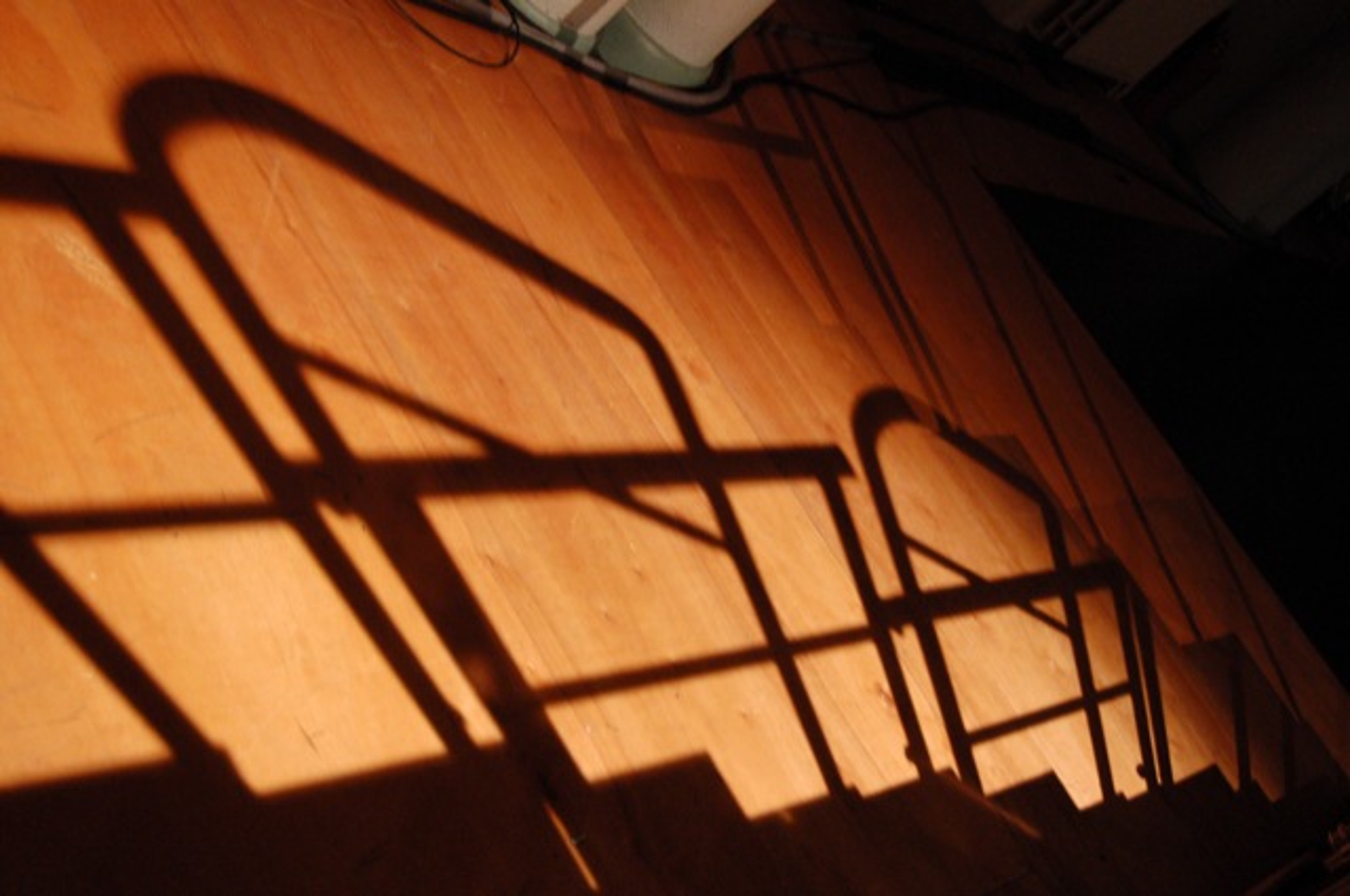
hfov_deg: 35.1
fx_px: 2135
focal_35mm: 57
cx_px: 675
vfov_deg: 23.7
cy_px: 448
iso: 1600
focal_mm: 38
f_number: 5
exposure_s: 1/10
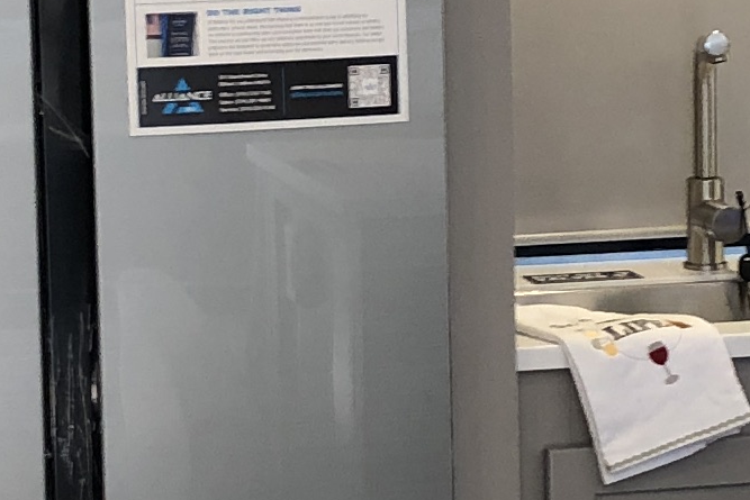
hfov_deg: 11.7
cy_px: 183
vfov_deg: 7.8
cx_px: 367
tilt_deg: -9.3
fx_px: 3667
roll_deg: +1.2
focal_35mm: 176
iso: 32
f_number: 1.8
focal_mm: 3.99
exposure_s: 1/29
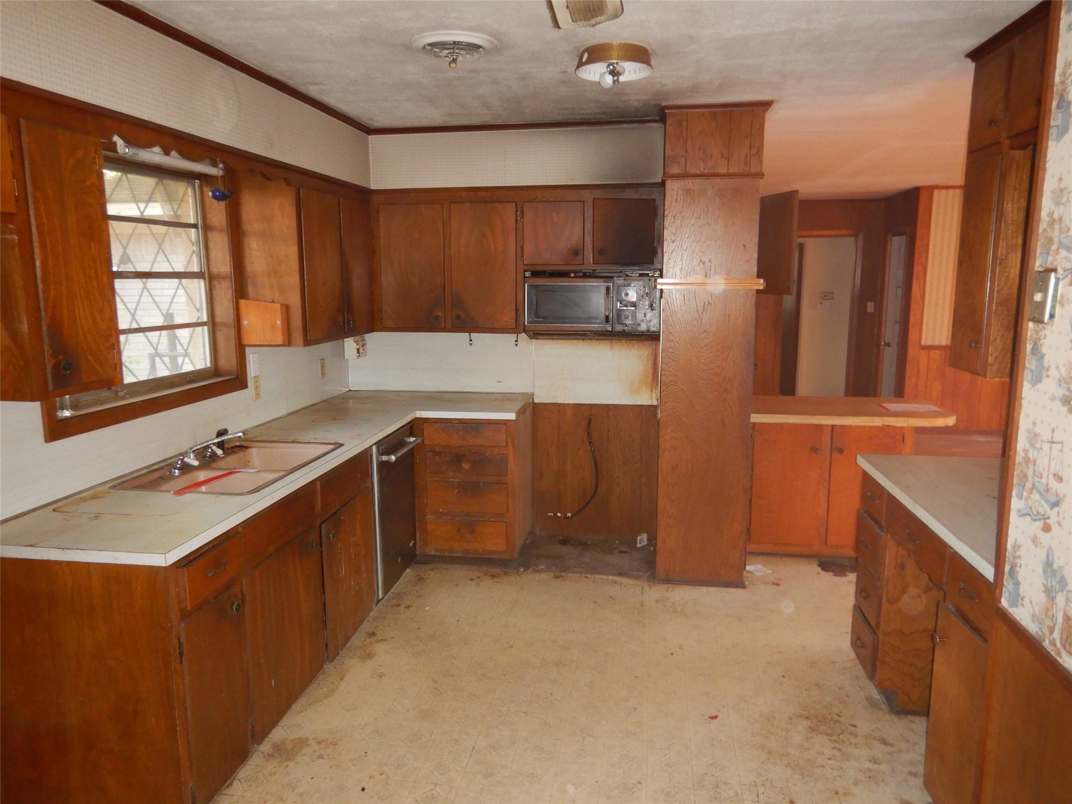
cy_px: 402
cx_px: 536
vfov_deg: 56.8
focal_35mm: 24
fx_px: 743
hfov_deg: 71.6
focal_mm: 4.3
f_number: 2.8
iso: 360
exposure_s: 1/30
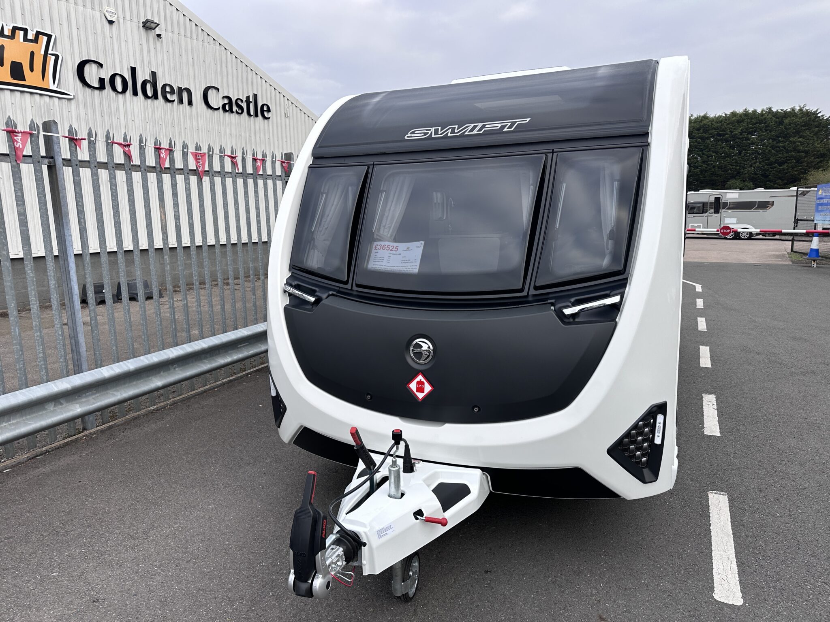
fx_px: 575
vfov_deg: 56.8
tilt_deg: -8.0
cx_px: 415
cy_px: 311
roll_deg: +1.8
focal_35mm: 24
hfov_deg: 71.6
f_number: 1.78
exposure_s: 1/903
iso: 80
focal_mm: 6.86
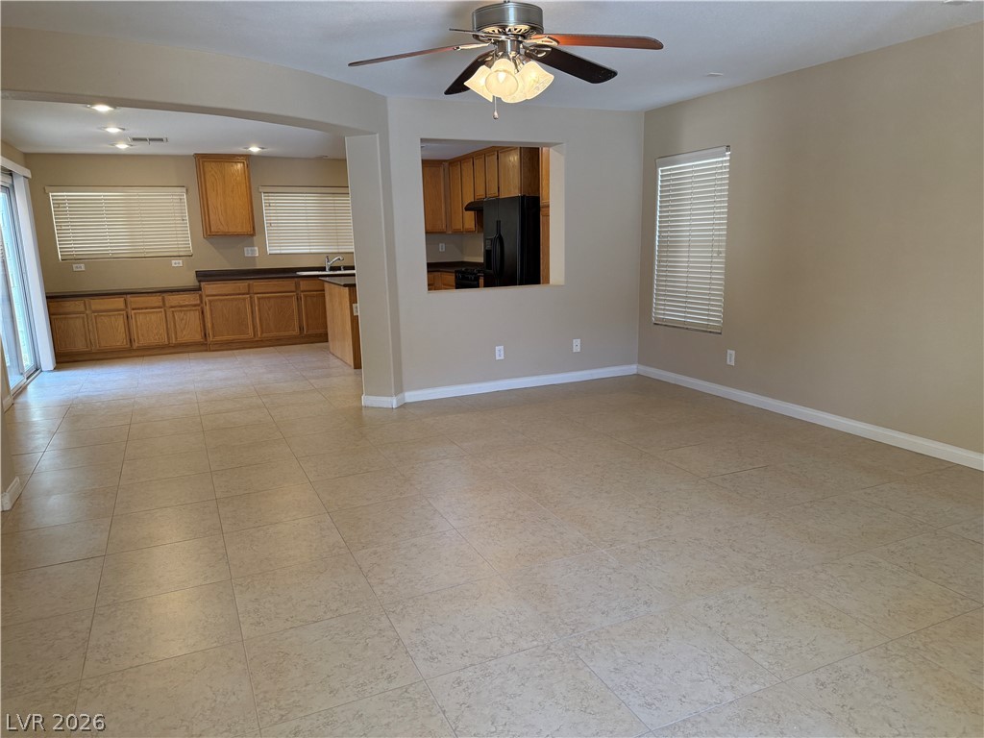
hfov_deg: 71.6
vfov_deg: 56.8
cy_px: 369
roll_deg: +0.6
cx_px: 492
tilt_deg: -11.1
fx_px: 682
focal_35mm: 24
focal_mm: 6.76
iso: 200
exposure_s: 1/140
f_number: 1.78
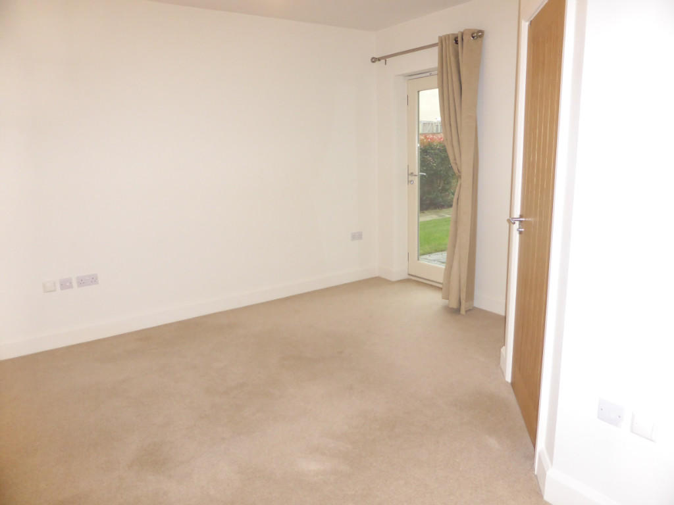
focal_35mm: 24
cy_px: 252
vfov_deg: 56.8
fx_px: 467
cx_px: 337
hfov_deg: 71.6
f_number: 3.3
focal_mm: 4.3
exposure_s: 1/60
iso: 320
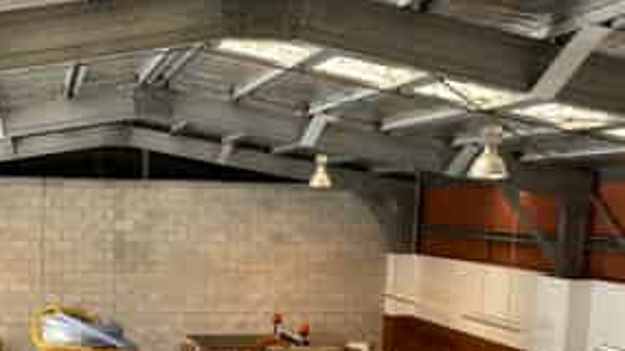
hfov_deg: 40.8
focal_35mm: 49
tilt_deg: -7.6
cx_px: 148
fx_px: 812
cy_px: 313
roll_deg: +0.2
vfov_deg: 23.8
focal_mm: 4.25
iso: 32
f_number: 1.8
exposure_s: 1/100
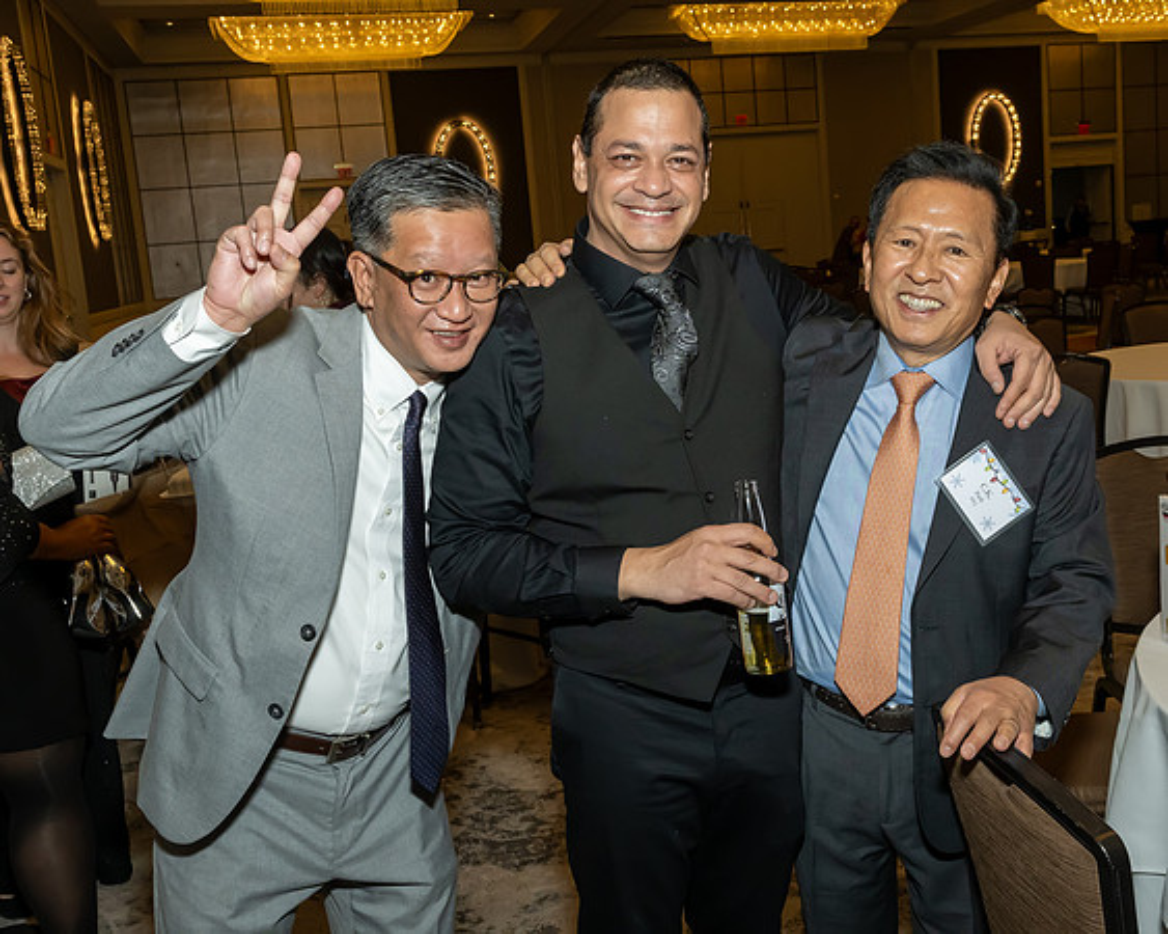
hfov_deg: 46.7
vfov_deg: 38.4
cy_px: 447
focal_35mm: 39
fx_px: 1340
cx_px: 731
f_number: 7.1
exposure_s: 1/250
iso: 1000
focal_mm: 22
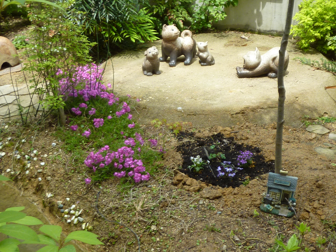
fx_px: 466
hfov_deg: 39.7
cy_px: 126
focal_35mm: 48
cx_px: 168
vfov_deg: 30.3
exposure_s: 1/160
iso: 80
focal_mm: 4.4
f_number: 4
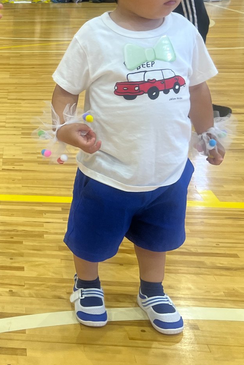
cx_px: -52
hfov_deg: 22.3
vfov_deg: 35.5
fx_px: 569
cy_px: 150
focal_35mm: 56
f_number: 1.5
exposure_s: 1/100
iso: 64
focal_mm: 5.7
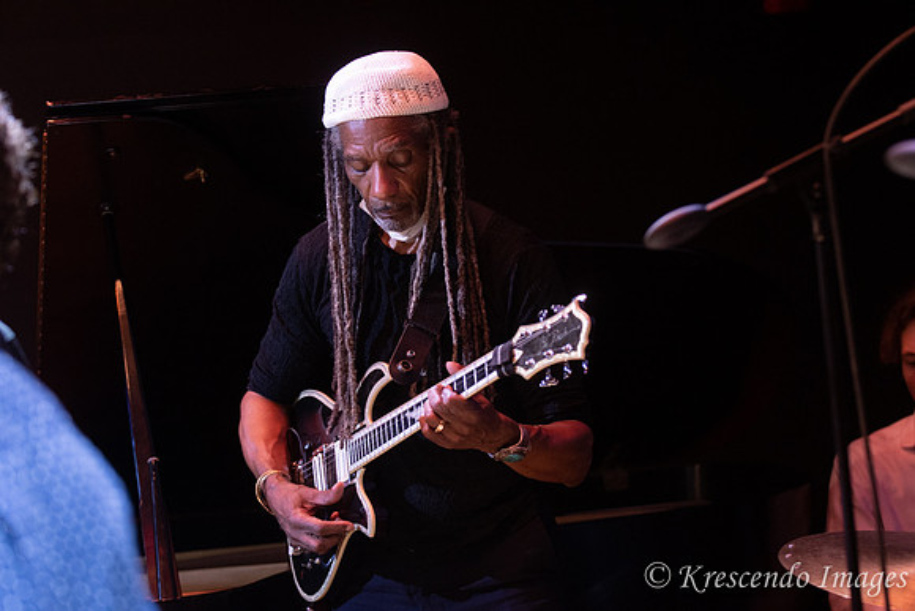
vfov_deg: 9.0
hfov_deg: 13.4
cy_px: 306
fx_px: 3889
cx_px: 458
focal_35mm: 153
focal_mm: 102
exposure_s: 1/200
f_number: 2.8
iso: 1600
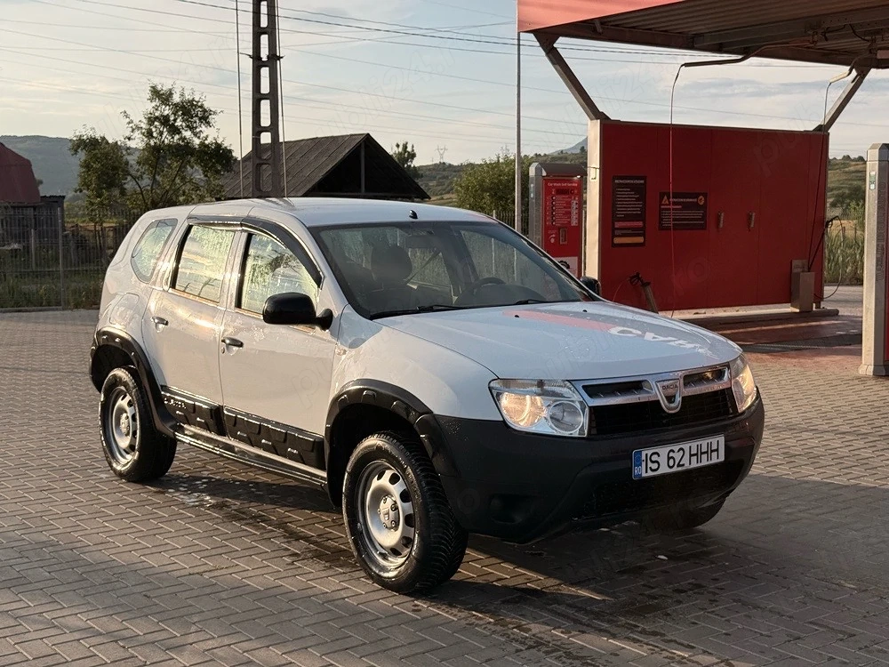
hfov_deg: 39.7
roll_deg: -0.4
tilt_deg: -4.0
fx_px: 1233
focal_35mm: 48
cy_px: 334
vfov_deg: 30.3
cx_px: 444
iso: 64
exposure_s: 1/3378
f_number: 1.78
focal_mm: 6.76
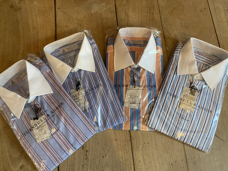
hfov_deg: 67.3
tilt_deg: -76.0
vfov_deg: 53.1
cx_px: 114
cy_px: 86
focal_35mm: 26
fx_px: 171
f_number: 1.8
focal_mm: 4.25
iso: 160
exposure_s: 1/50
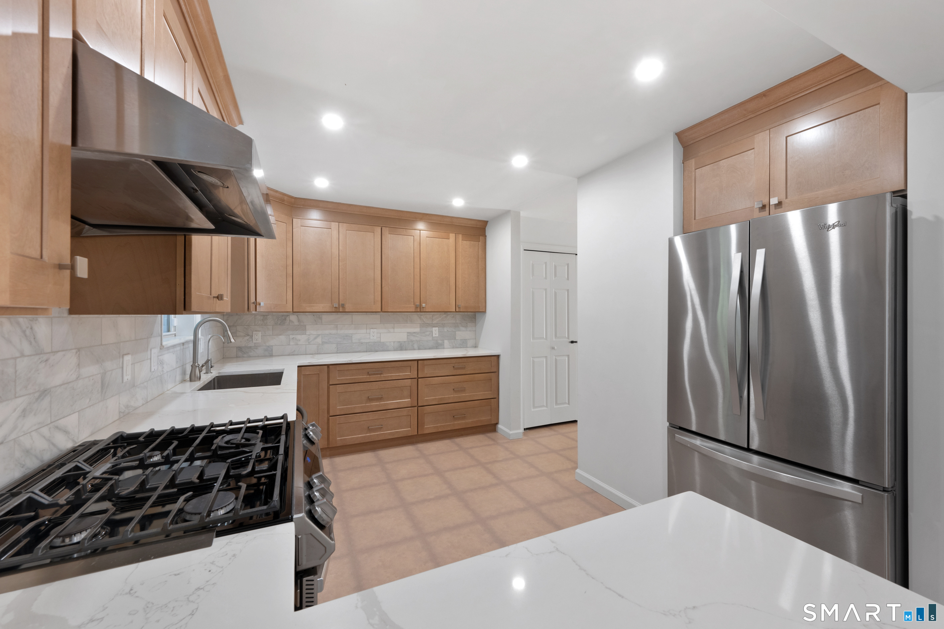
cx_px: 472
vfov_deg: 81.2
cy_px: 314
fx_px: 367
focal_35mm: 14
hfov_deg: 104.3
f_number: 10
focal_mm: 14
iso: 640
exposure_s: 1/2.5
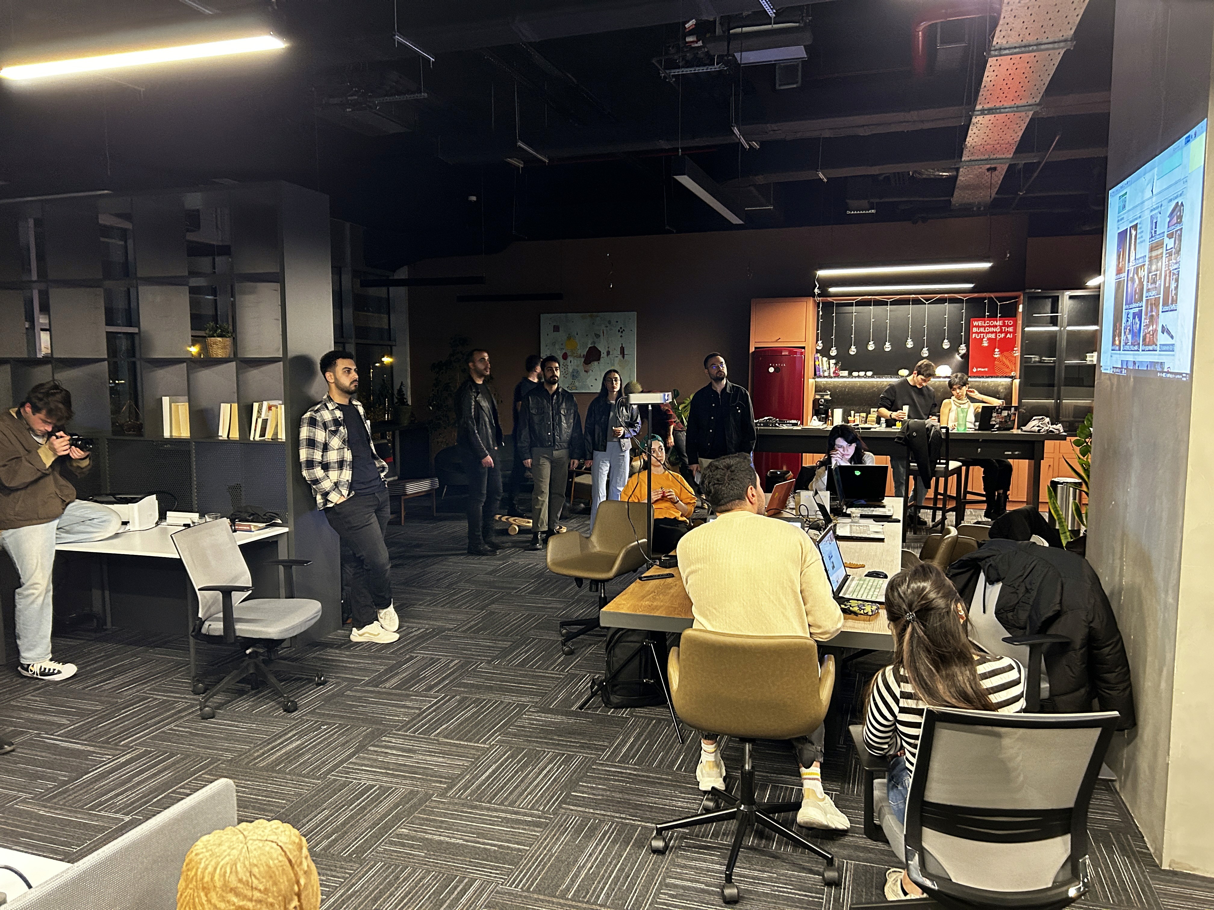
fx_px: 912
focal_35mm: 26
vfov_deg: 53.1
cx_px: 607
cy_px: 455
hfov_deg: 67.3
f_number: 1.5
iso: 500
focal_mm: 5.7
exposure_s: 1/30
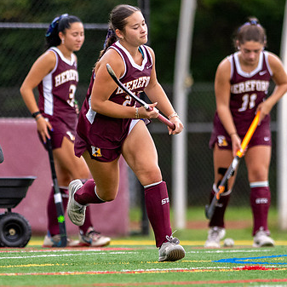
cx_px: 95
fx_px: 8433
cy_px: 175
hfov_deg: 1.9
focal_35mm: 899
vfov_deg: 1.9
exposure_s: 1/1000
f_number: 2.8
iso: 1100
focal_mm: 300
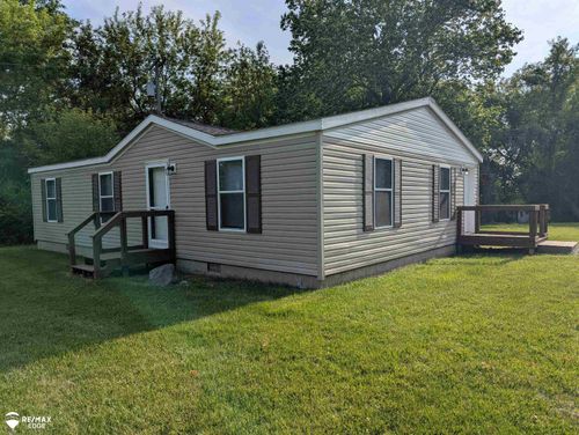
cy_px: 218
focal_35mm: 24
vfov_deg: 56.9
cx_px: 290
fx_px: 402
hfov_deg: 71.5
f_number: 1.85
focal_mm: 6.81
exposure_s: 1/2976
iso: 39
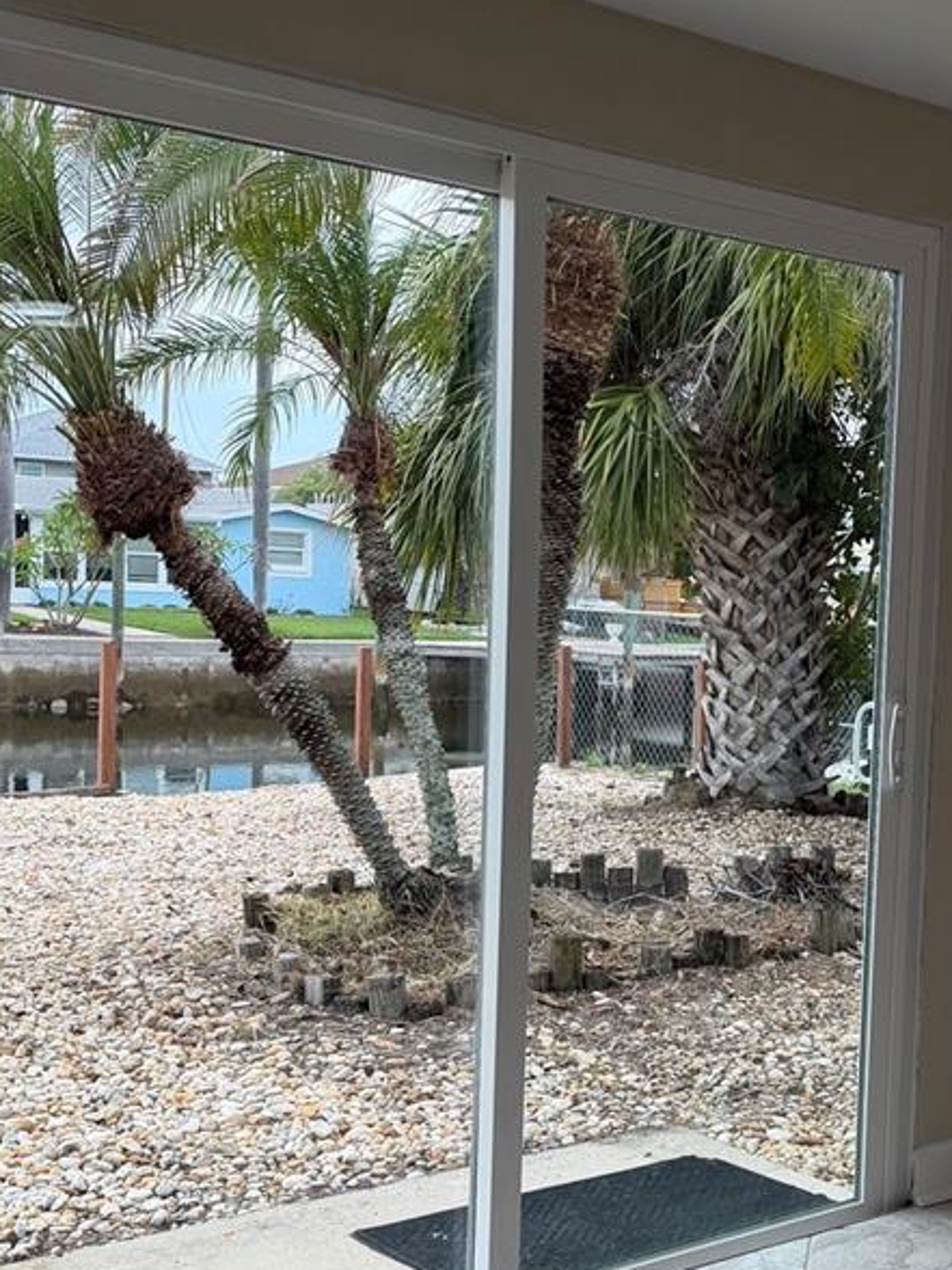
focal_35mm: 49
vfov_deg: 38.8
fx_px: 1797
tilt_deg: -4.9
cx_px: 848
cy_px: 728
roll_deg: -2.5
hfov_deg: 28.6
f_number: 1.78
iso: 80
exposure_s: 1/602
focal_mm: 6.76
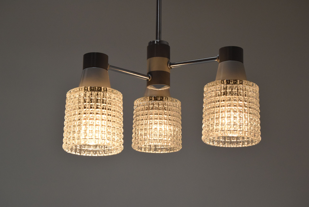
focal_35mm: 82
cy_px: 104
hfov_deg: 24.6
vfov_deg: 16.6
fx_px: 709
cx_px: 154
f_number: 10
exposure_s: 1/400
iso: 1600
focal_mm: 55
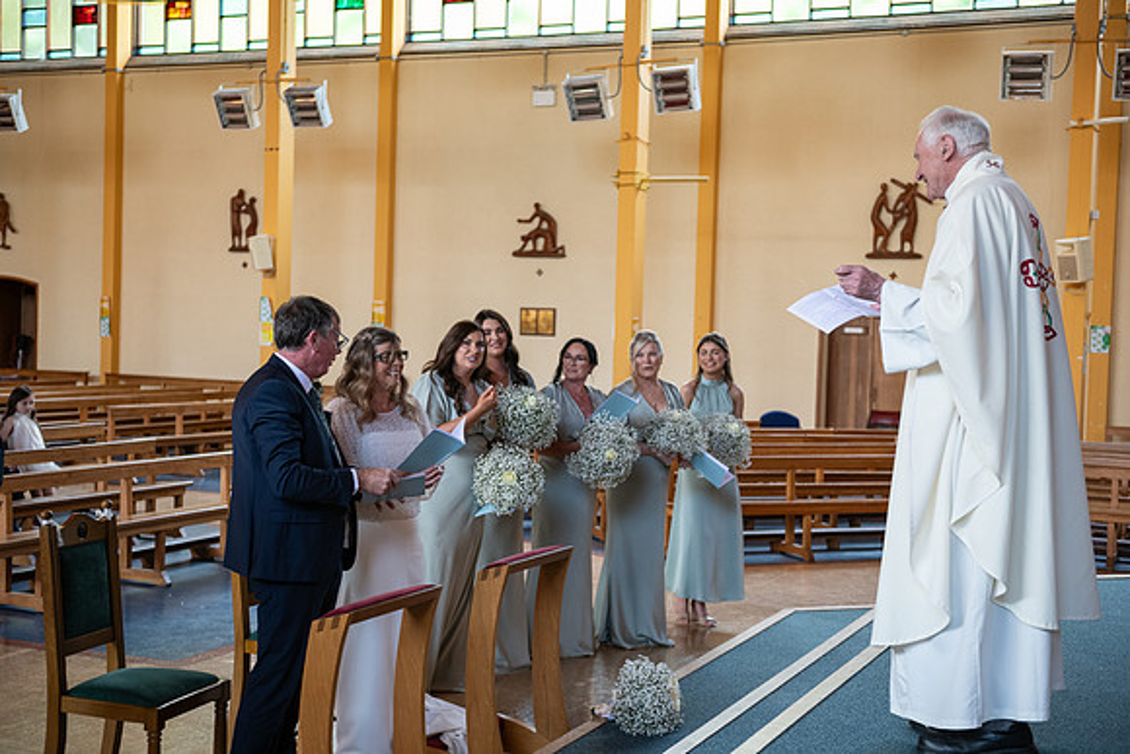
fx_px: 1507
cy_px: 377
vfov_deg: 28.1
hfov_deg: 41.1
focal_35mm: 48
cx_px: 565
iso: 640
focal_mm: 48
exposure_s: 1/160
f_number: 3.5
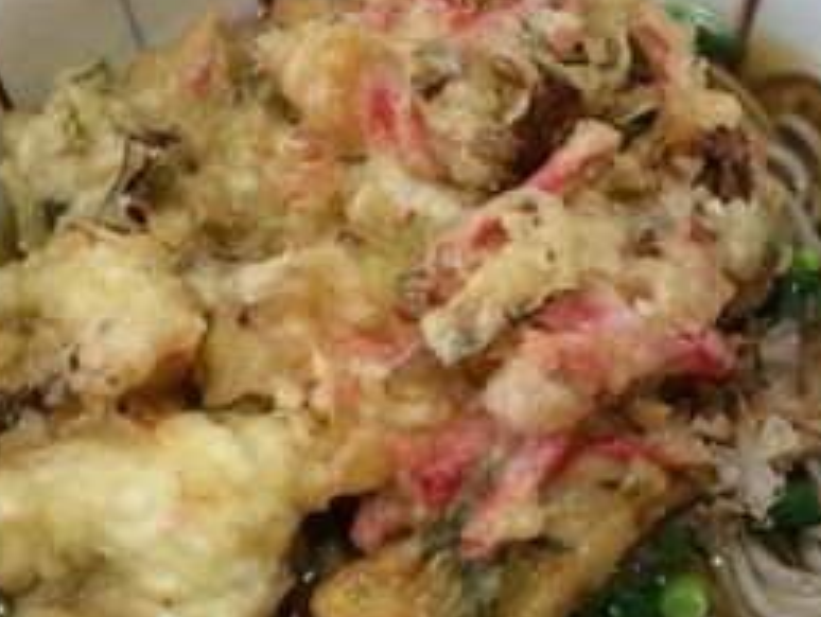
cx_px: 538
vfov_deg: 22.6
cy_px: 375
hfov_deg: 29.6
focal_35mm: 65
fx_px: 1543
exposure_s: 1/30
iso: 64
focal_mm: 4.12
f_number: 2.2
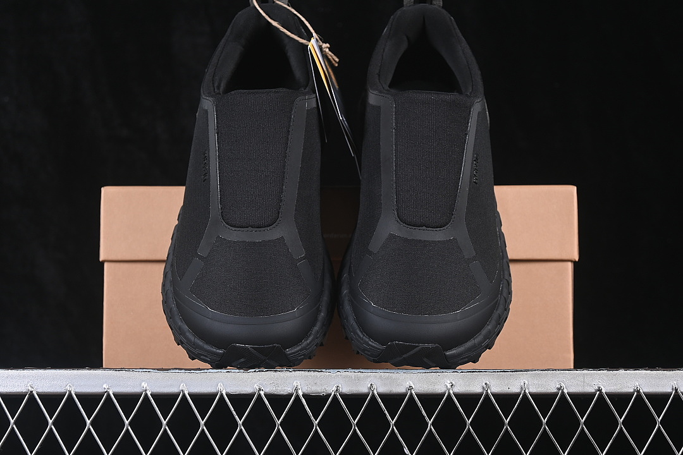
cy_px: 228
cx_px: 342
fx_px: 1423
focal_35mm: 75
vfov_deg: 18.2
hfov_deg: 27.0
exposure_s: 1/60
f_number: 6.3
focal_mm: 50
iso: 160
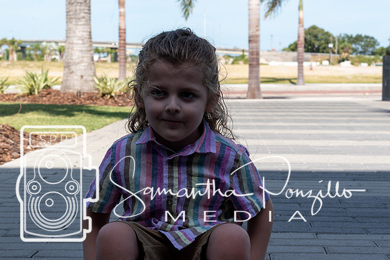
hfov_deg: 24.6
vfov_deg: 16.6
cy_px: 130
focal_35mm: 82
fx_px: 894
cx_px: 195
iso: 200
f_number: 9
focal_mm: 55
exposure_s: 1/320
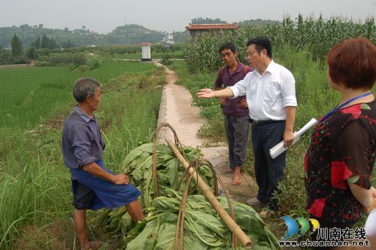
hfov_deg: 67.4
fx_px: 282
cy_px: 125
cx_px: 188
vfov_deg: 47.8
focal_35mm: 27
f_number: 9
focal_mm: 18
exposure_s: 1/320
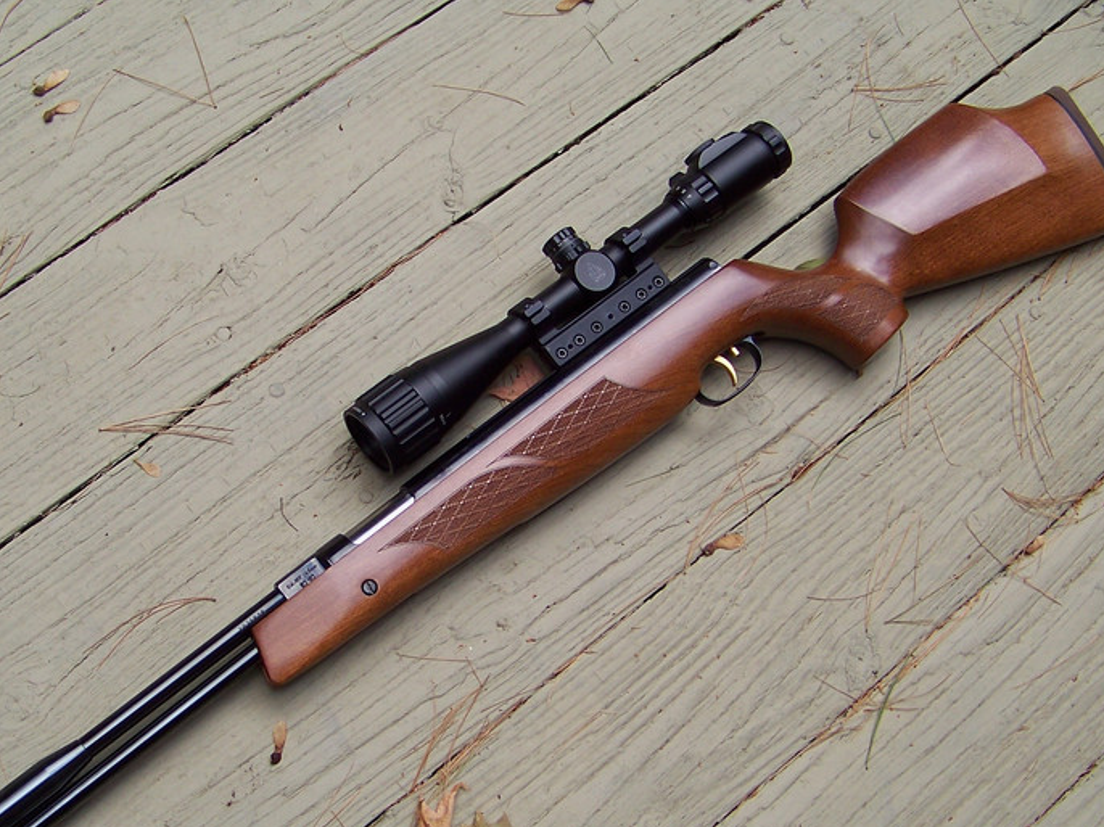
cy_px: 489
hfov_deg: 34.3
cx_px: 498
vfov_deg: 26.0
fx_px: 1785
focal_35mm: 56
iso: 67
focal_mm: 5.85
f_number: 2.8
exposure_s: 1/320
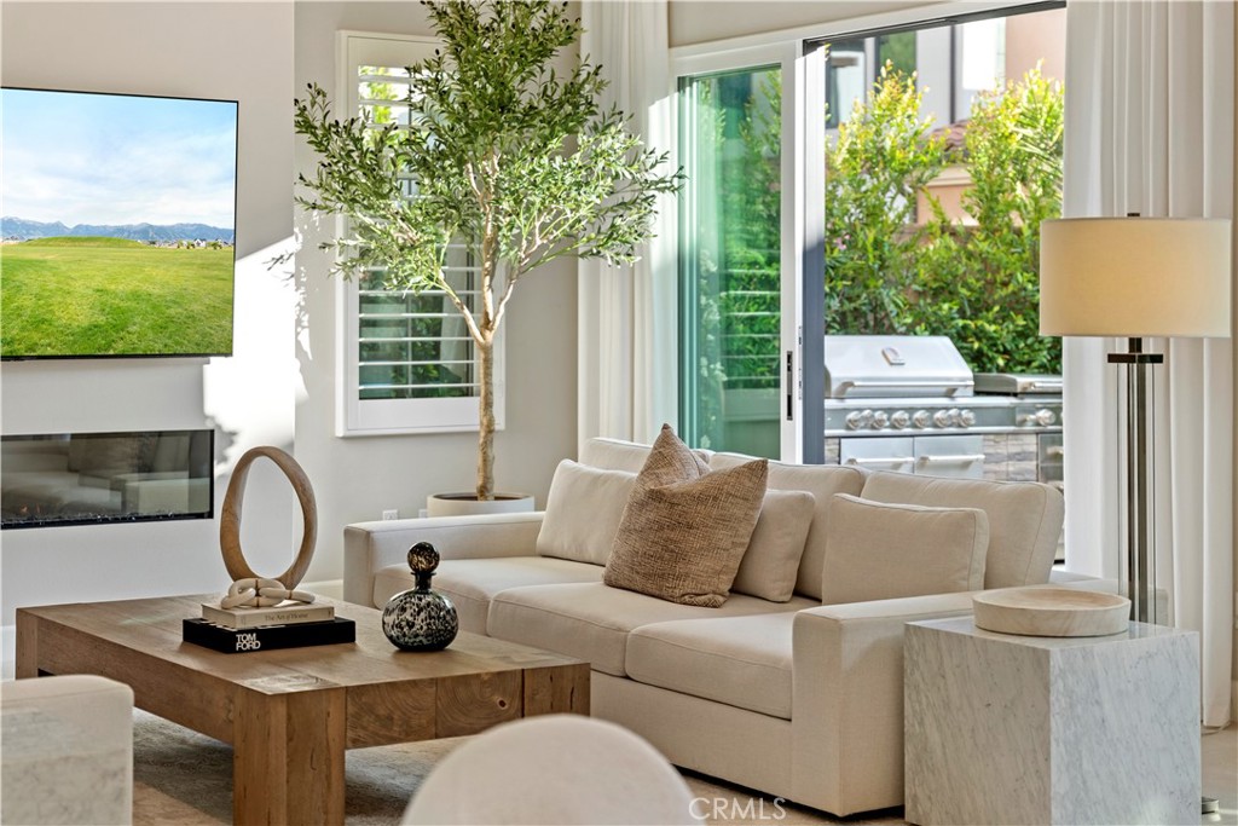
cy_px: 413
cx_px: 619
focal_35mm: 61
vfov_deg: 22.4
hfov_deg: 33.0
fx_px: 2088
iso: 800
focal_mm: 60.7
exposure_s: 1/2000
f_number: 2.8
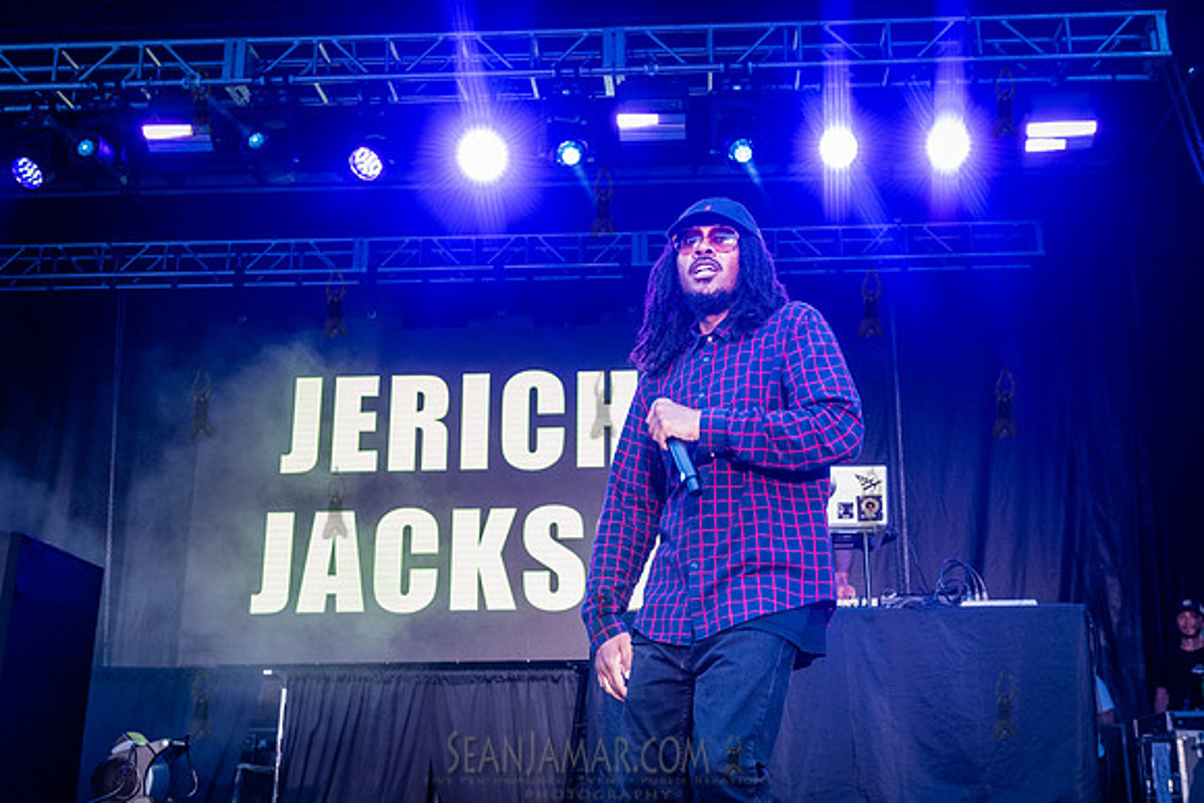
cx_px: 646
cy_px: 381
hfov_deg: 47.2
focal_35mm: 41
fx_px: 1377
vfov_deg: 32.5
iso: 2000
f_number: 4.5
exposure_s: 1/400
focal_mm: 36
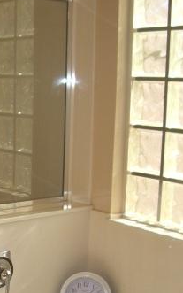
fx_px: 622
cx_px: -11
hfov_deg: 16.3
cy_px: 212
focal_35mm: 78
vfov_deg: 26.2
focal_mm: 7.9
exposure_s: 1/100
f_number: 2.8
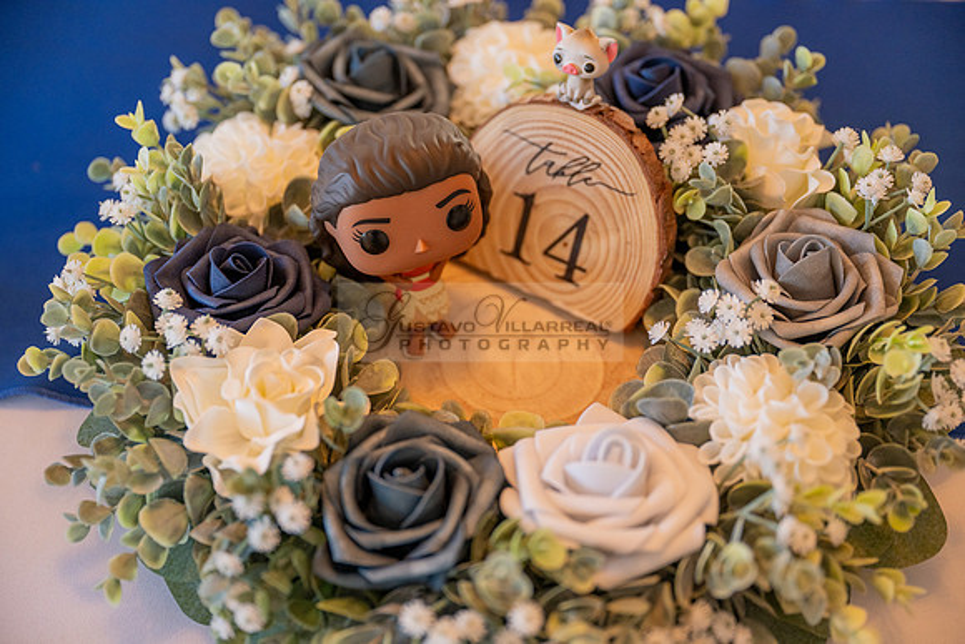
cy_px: 322
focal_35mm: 52
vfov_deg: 26.0
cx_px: 482
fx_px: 1394
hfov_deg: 38.2
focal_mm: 52
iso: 1000
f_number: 2.8
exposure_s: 1/100
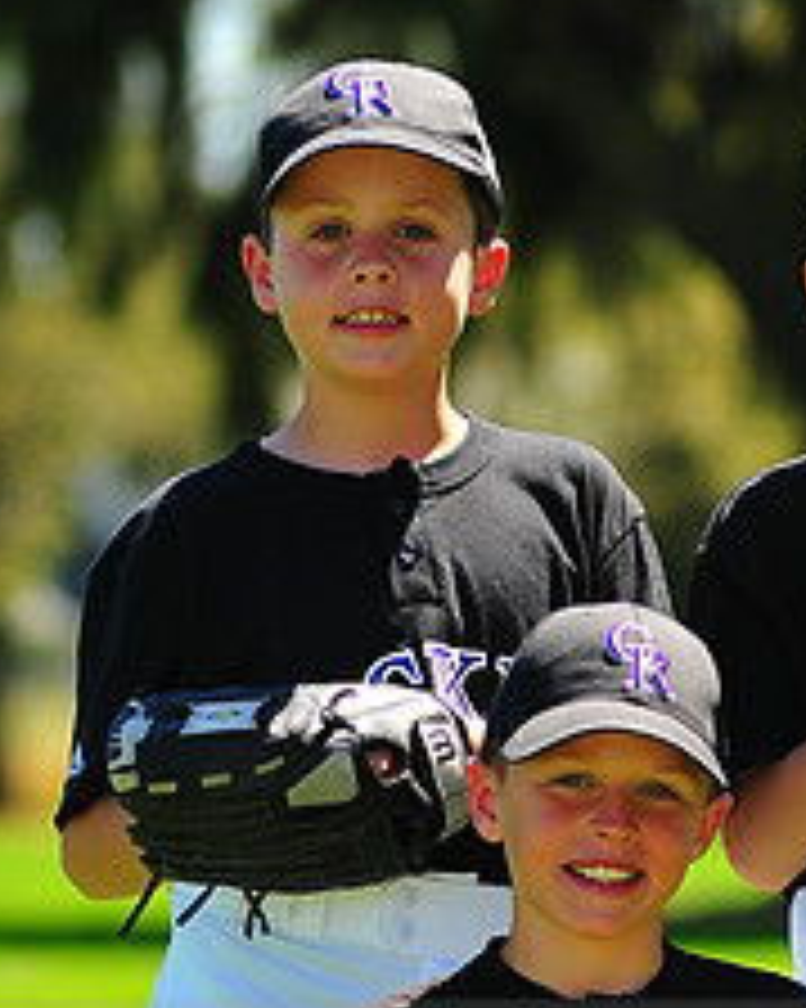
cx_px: 617
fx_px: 13069
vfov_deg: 4.4
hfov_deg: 3.5
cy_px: 1062
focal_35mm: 438
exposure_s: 1/500
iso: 200
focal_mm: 180
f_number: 5
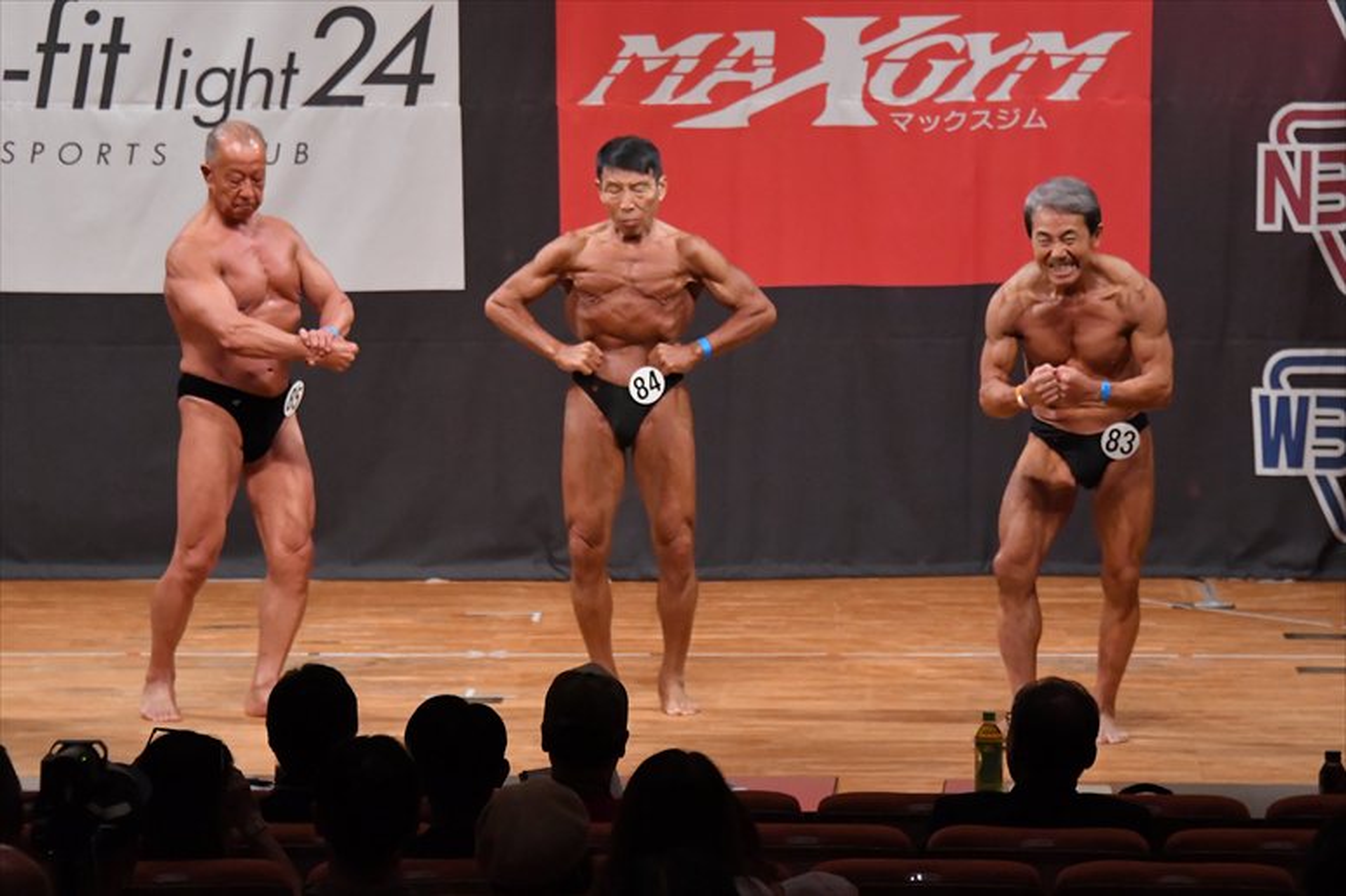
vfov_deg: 6.3
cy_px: 448
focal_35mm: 217
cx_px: 673
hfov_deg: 9.5
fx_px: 8110
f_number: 5.6
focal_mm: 145
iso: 6400
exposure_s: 1/400
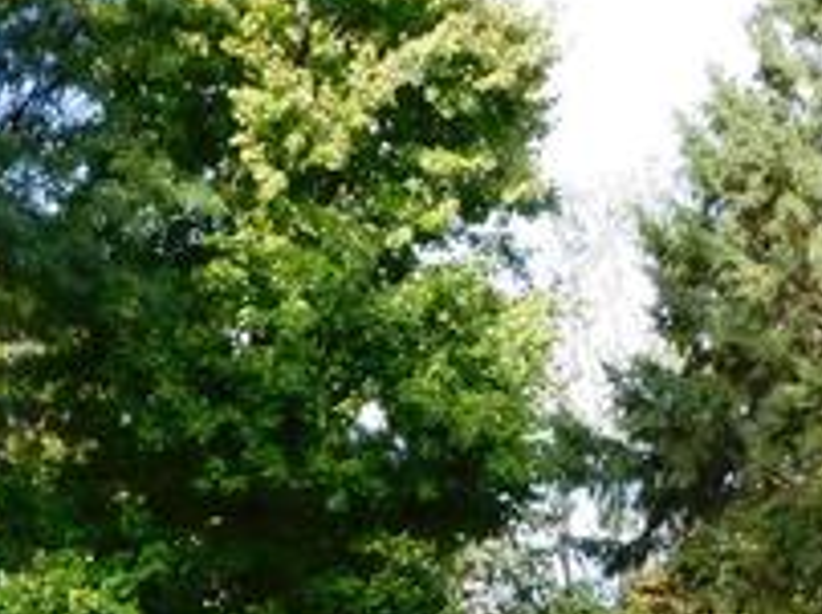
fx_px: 1731
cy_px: 655
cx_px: 399
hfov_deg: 26.7
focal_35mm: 73
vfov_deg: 19.4
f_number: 3
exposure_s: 1/400
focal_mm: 4
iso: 125
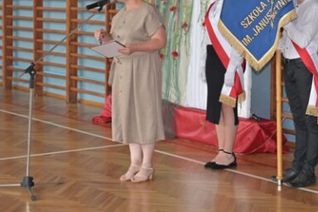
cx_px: 173
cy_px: 44
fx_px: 892
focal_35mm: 101
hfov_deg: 20.2
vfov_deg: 13.5
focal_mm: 51
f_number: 2.8
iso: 180
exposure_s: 1/200
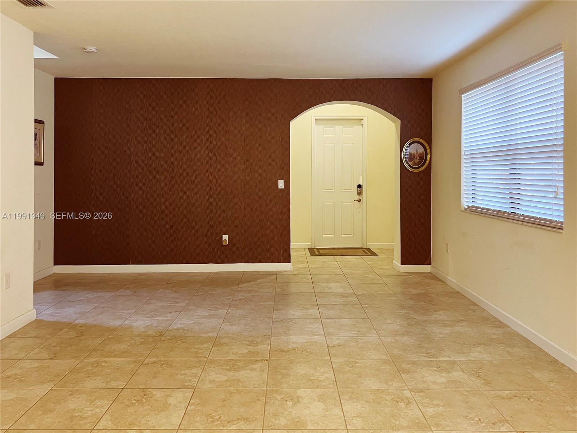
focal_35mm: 26
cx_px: 288
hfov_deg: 67.3
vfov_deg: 53.1
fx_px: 433
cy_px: 216
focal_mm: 5.7
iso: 200
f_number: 1.5
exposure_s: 1/60
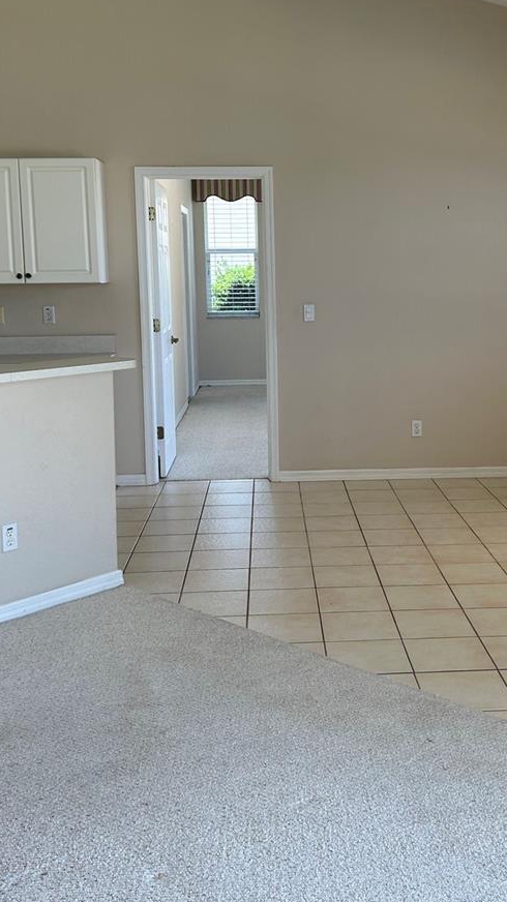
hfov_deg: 30.3
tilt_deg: -7.0
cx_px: 319
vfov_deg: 51.4
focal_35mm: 39
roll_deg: +1.0
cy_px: 380
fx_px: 933
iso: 40
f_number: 1.5
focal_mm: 5.7
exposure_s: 1/201
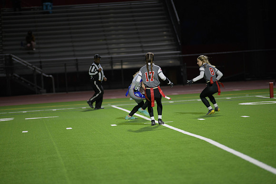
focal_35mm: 190
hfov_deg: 10.8
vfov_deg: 7.2
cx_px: 138
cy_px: 92
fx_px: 1457
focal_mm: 190
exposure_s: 1/200
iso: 1000
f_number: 2.8
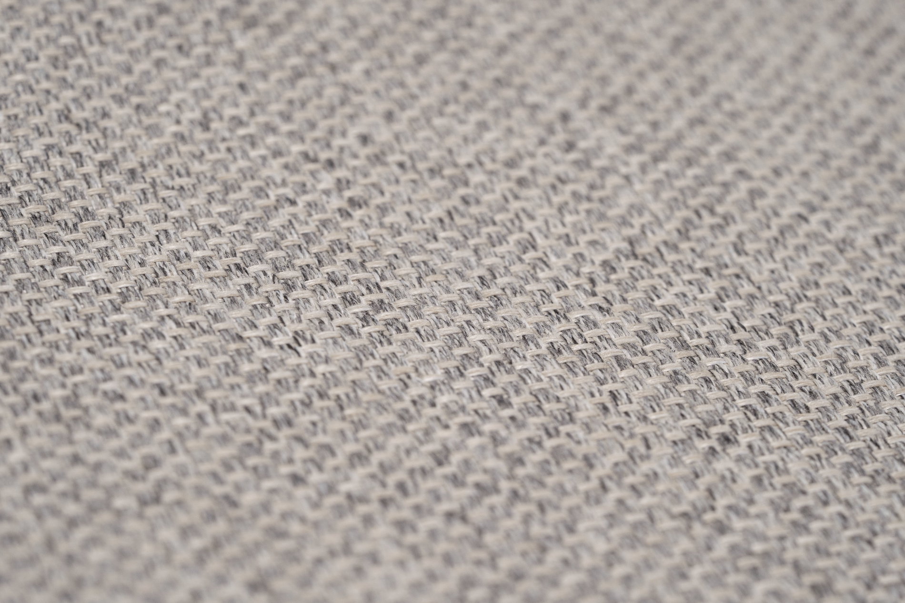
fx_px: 2263
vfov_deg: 15.2
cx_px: 452
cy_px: 302
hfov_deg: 22.6
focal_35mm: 90
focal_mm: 90
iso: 1250
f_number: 9
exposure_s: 1/125
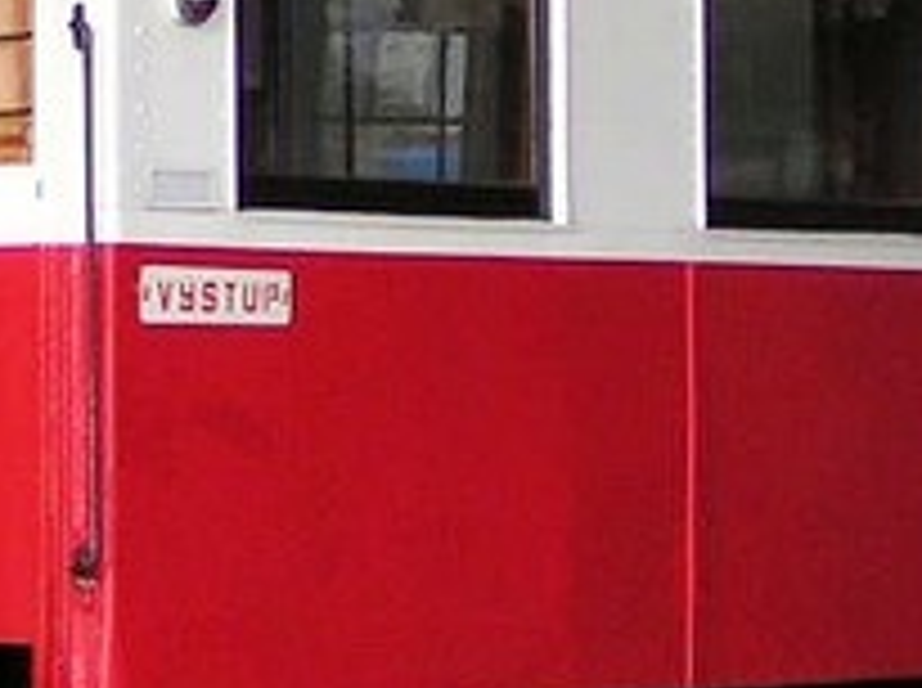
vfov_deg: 7.4
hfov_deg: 10.0
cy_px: -79
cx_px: 108
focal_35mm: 198
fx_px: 5264
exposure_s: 1/50
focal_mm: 6.9
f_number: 2.8
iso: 100
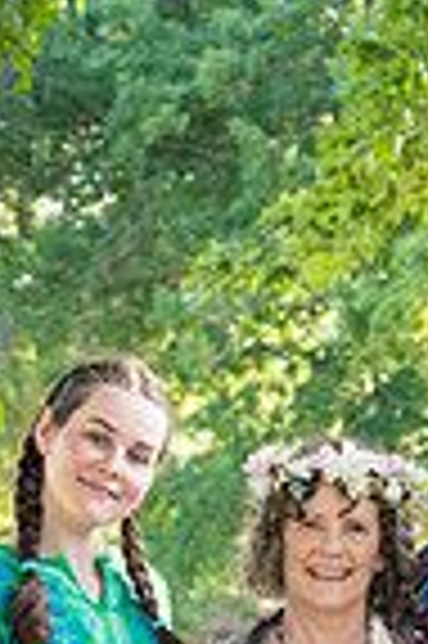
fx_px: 2538
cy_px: 694
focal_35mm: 142
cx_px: 498
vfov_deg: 14.2
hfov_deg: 9.5
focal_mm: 45
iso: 1000
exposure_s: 1/320
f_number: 4
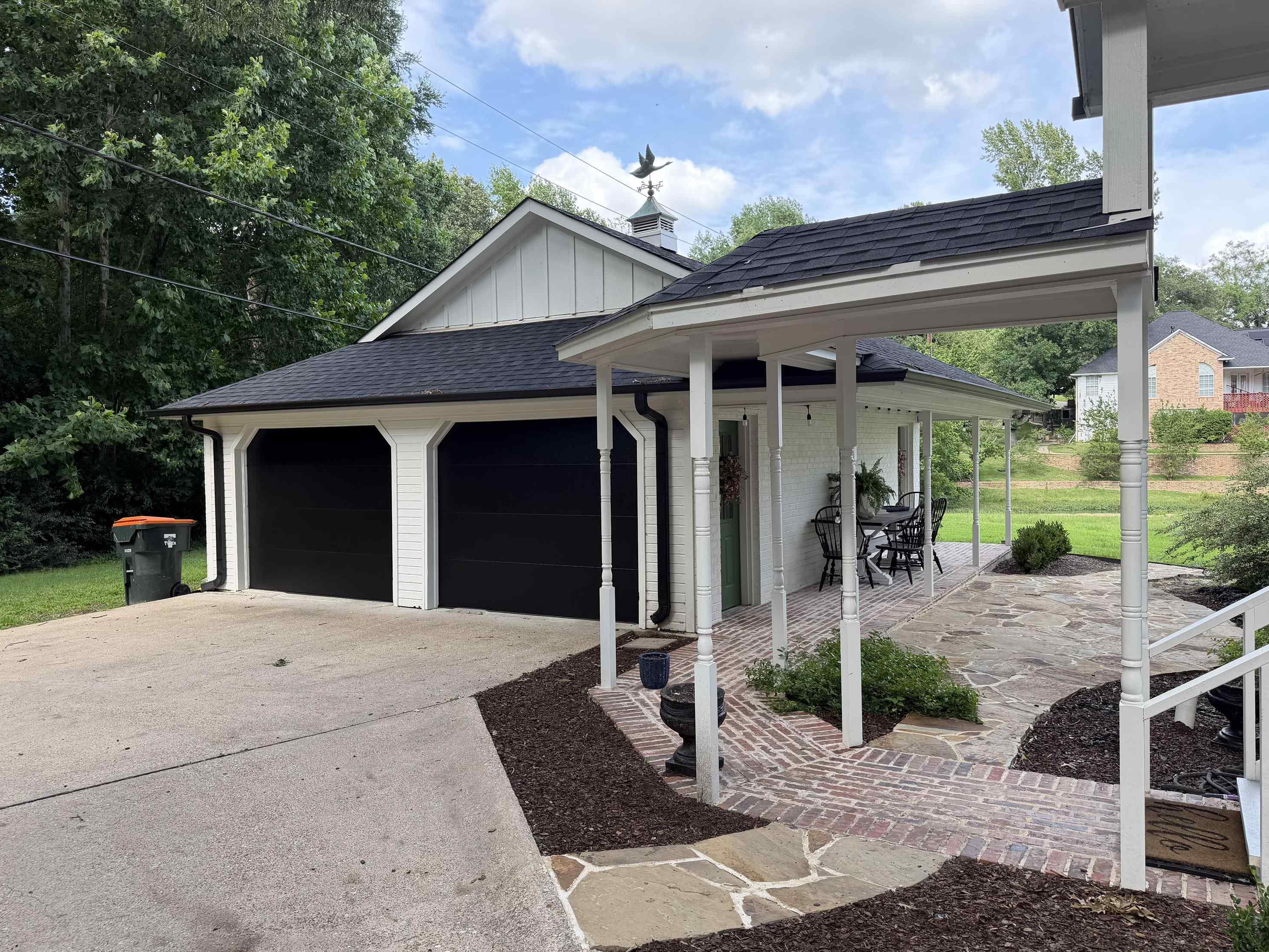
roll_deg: +1.0
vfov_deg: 54.9
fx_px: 917
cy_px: 469
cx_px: 623
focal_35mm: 25
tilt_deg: -1.9
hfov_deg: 69.4
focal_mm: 6.76
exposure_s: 1/612
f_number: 1.78
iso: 80
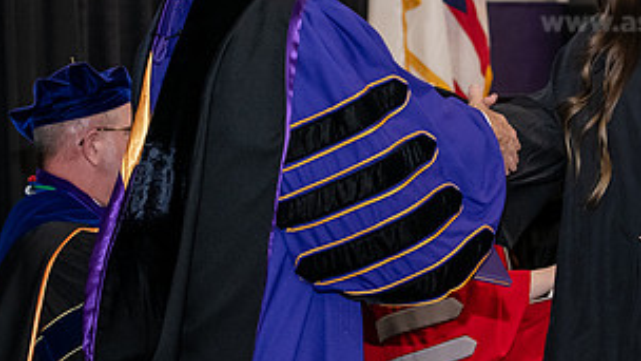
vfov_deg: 8.6
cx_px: 445
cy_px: 66
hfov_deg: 15.3
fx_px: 2380
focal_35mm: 140
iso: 2500
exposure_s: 1/200
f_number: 5
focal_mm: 70
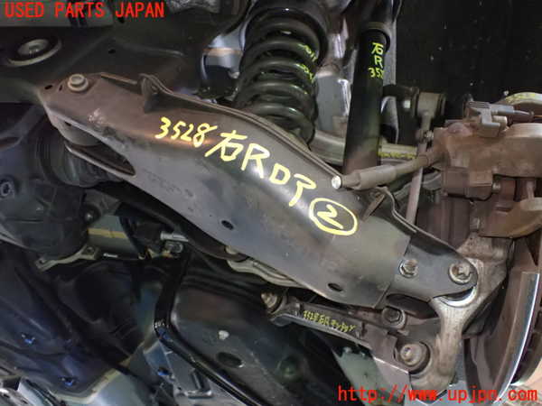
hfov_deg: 60.0
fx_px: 470
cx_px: 271
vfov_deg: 46.8
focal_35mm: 30
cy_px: 203
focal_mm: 5.4
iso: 1600
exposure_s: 1/30
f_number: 2.3
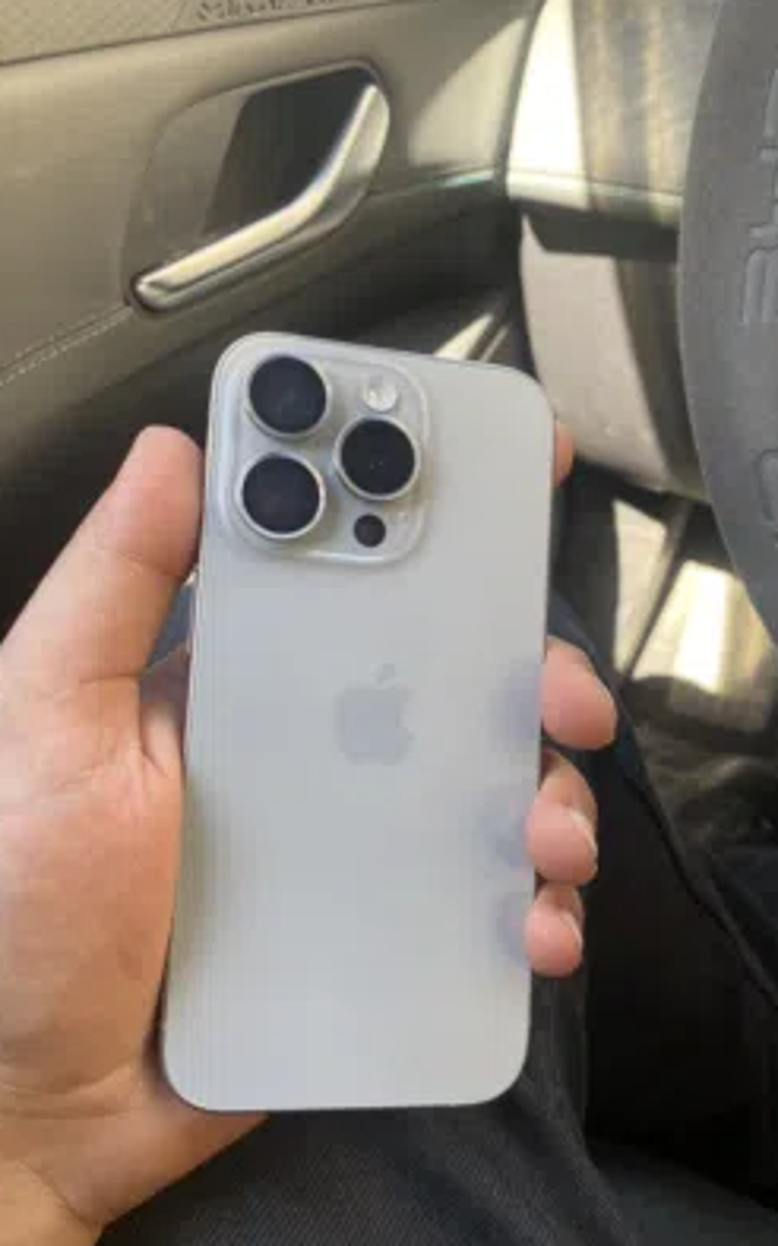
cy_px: 626
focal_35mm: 28
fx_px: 951
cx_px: 402
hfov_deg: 44.5
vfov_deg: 66.5
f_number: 1.8
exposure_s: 1/121
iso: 64
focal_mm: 4.25
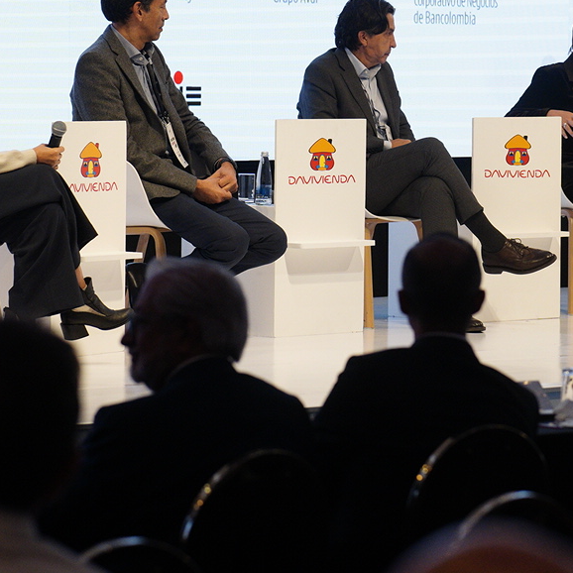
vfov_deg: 8.7
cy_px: 149
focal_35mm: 202
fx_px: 3783
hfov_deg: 8.6
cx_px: 449
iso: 2000
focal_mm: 85
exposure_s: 1/500
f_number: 3.2
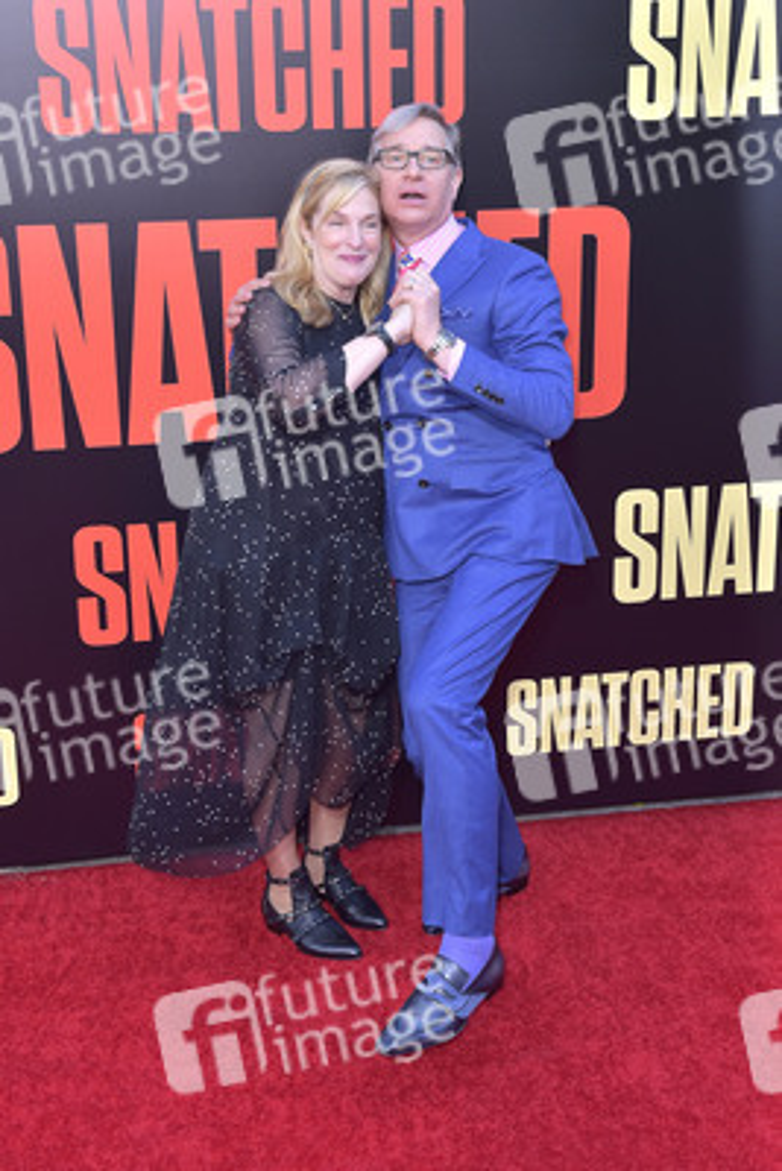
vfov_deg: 43.6
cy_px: 586
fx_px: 1465
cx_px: 391
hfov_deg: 29.9
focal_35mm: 45
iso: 500
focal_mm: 45
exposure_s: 1/320
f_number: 6.3
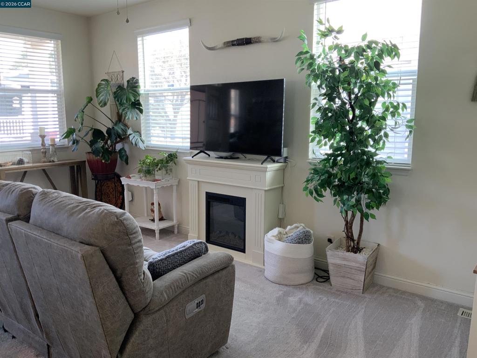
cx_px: 238
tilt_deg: -10.9
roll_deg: +0.2
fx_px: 400
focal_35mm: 29
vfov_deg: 48.2
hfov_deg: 61.7
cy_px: 179
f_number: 1.8
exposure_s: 1/60
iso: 50
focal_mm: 3
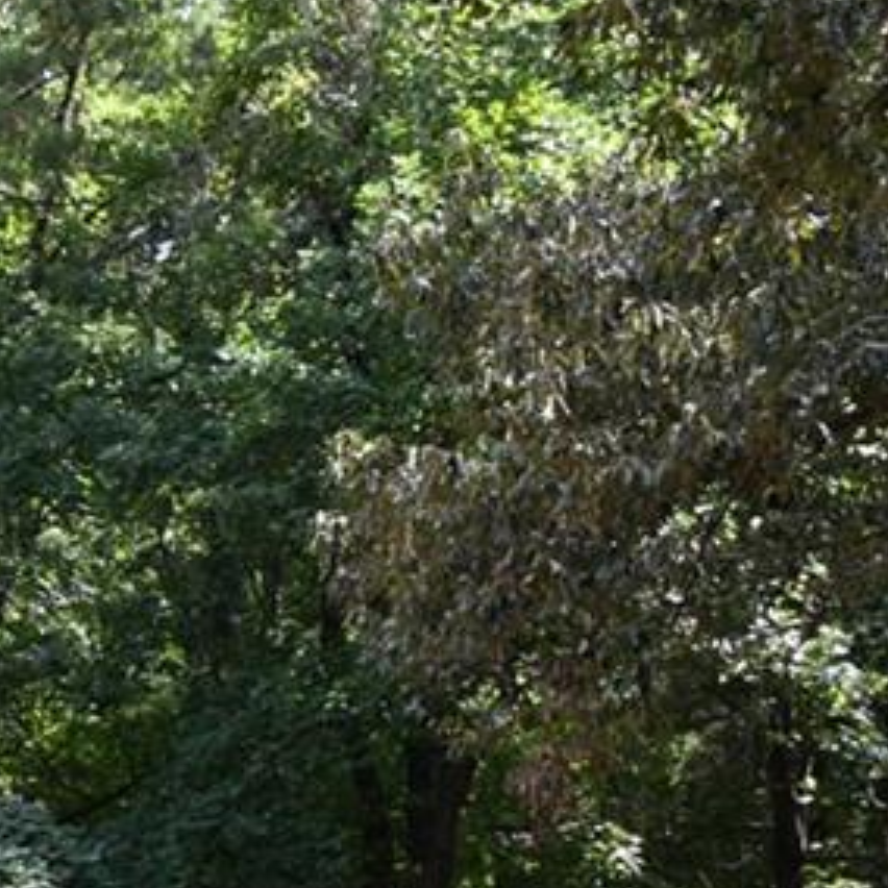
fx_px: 3063
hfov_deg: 15.3
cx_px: -410
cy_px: 825
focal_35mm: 106
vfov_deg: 16.3
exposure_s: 1/250
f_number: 5
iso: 200
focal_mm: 23
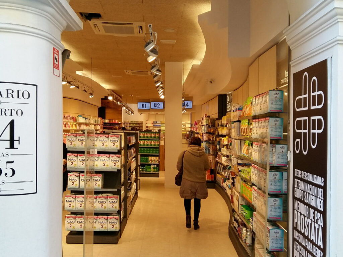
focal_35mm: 29
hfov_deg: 61.7
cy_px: 128
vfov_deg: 48.2
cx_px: 172
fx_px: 287
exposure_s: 1/33
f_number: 2.2
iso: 25
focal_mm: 4.15
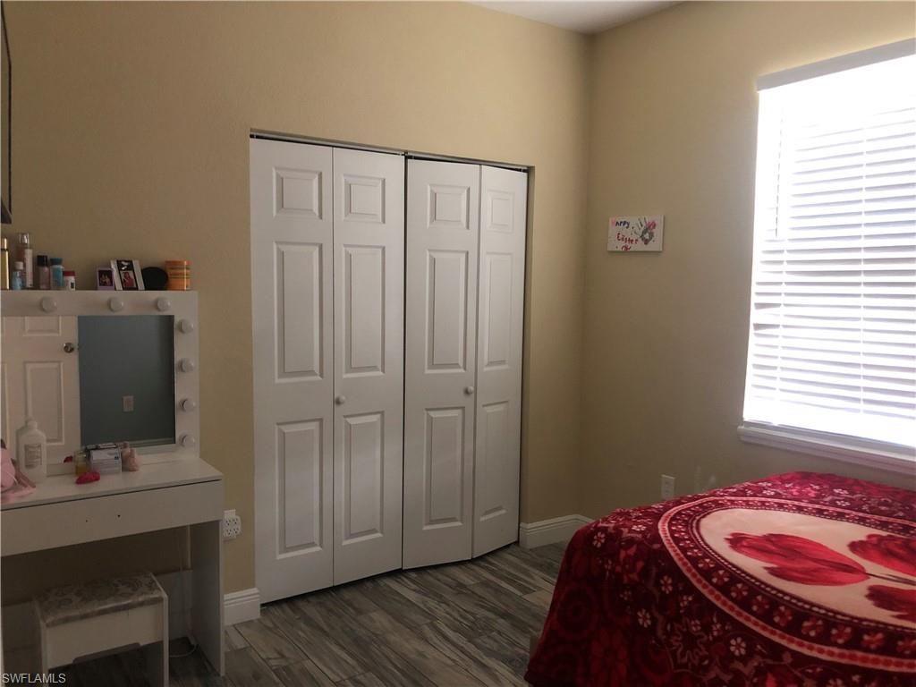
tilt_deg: -3.9
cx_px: 458
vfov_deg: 49.7
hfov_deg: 63.4
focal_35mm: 28
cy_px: 344
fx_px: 741
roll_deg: -1.2
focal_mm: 3.99
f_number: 1.8
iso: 100
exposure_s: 1/6
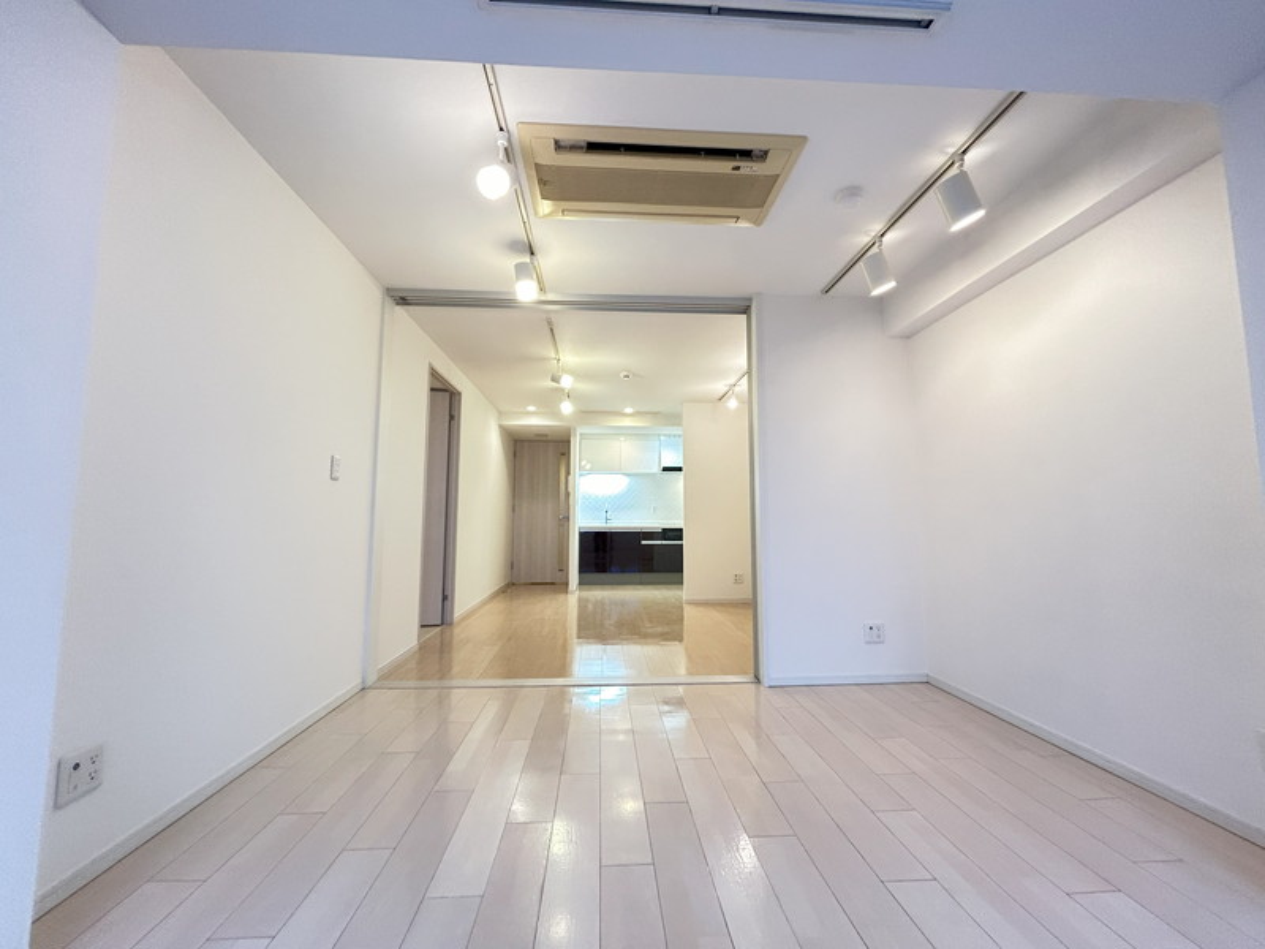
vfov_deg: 85.7
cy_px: 474
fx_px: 512
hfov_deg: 102.1
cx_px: 632
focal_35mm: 14
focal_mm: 1.54
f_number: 2.4
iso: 320
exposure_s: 1/50
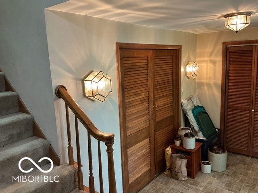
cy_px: 96
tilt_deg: -9.7
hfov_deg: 61.7
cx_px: 129
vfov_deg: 48.2
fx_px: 216
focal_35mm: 29
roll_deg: +2.2
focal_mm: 3
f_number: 1.8
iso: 200
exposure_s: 1/40
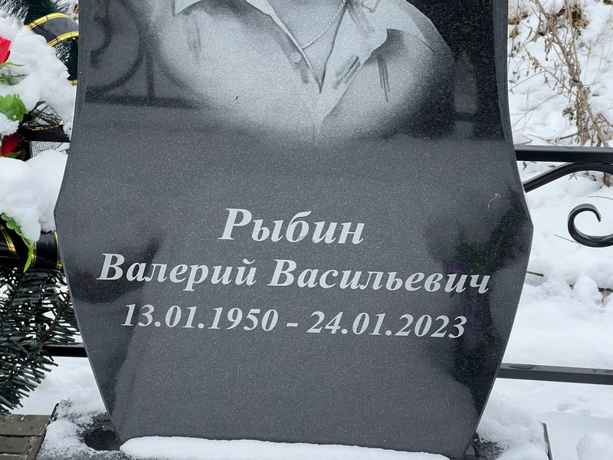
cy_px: 230
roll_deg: -2.8
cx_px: 306
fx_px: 1364
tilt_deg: -27.4
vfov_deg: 19.1
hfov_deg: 25.3
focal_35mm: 77
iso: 50
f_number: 2.8
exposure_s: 1/99
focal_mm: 9
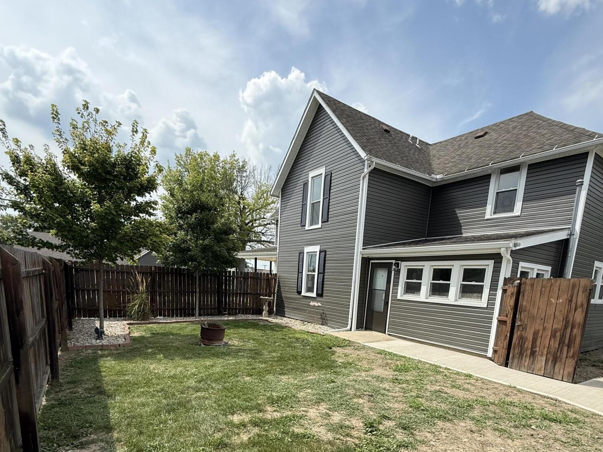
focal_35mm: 19
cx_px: 303
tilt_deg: -8.0
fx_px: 331
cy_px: 334
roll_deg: -3.5
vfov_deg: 64.9
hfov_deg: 84.7
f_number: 2.2
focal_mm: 2.22
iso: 64
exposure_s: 1/1848
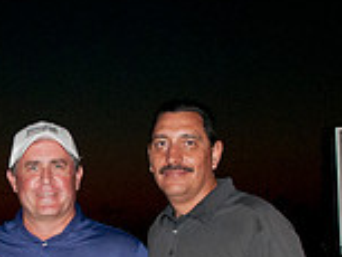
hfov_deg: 15.8
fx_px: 1206
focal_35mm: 122
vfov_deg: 12.1
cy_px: 187
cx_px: -15
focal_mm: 19
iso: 640
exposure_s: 1/60
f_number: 6.3
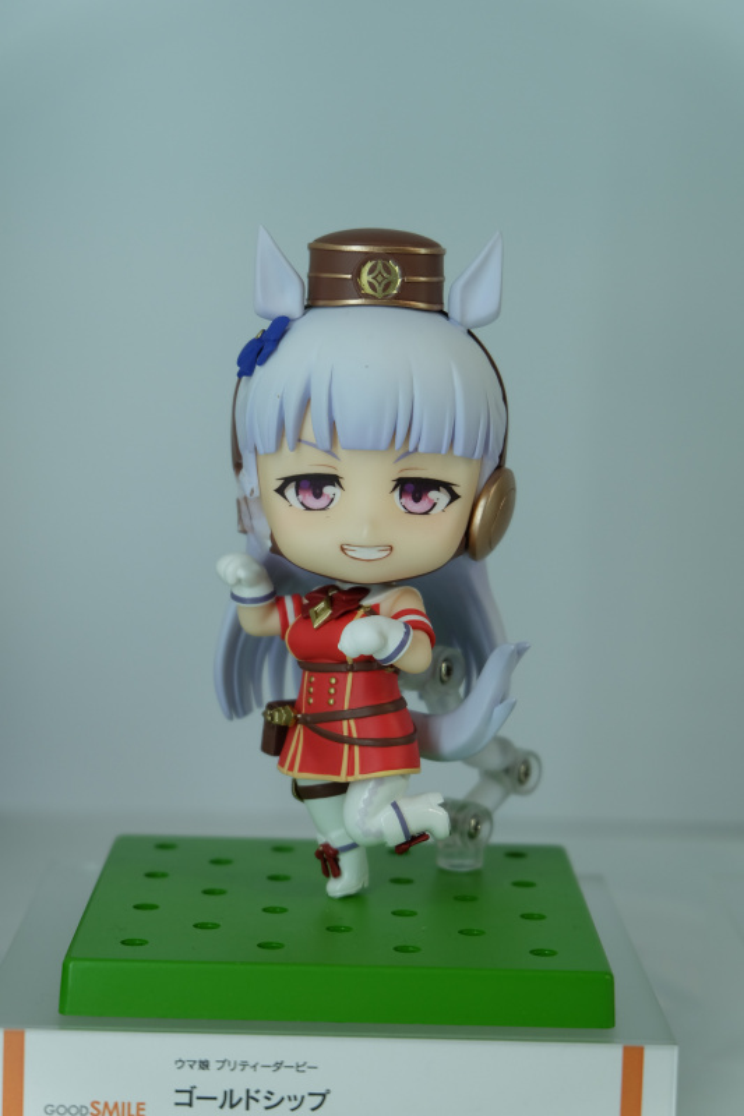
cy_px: 558
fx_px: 2326
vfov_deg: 27.0
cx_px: 372
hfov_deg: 18.2
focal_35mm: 75
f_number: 5.6
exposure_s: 1/125
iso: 320
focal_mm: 50
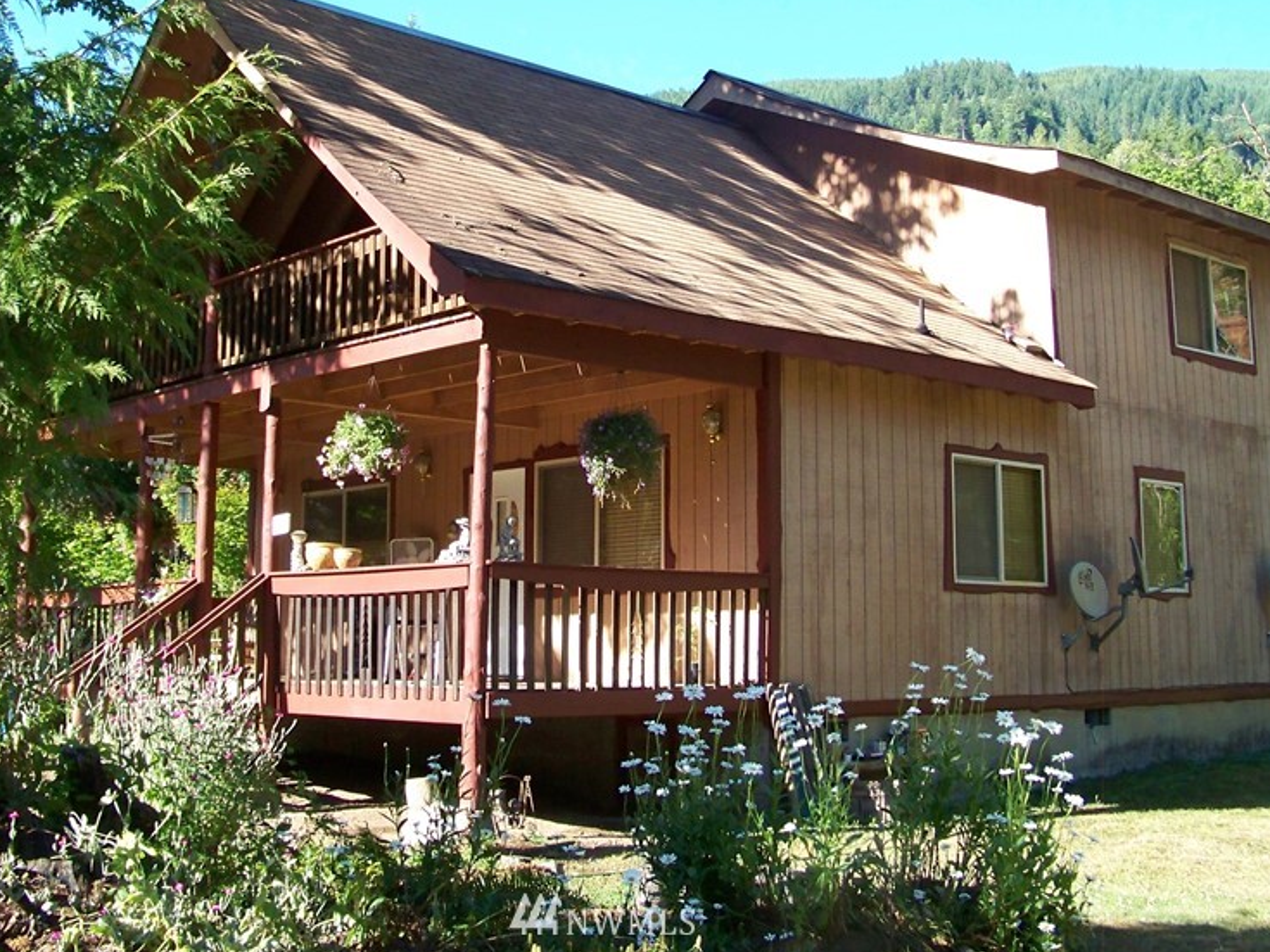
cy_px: 316
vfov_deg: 31.3
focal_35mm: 46
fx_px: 1687
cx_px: 606
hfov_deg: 41.2
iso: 200
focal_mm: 5.85
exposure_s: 1/640
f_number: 2.8
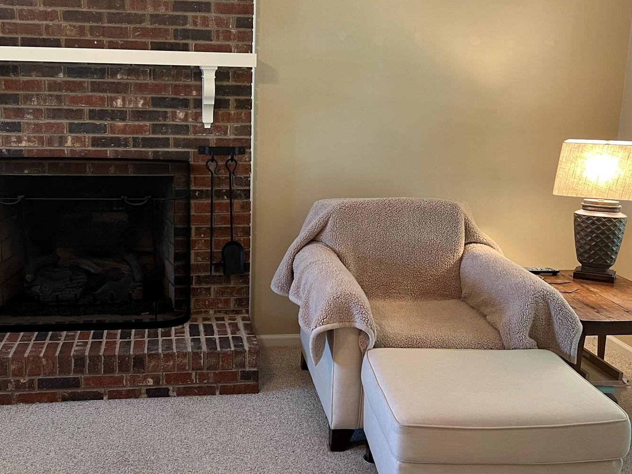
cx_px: 276
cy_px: 217
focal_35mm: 40
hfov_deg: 46.7
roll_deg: -1.2
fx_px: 730
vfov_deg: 35.9
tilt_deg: -11.5
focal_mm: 5.7
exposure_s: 1/60
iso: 200
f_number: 1.5
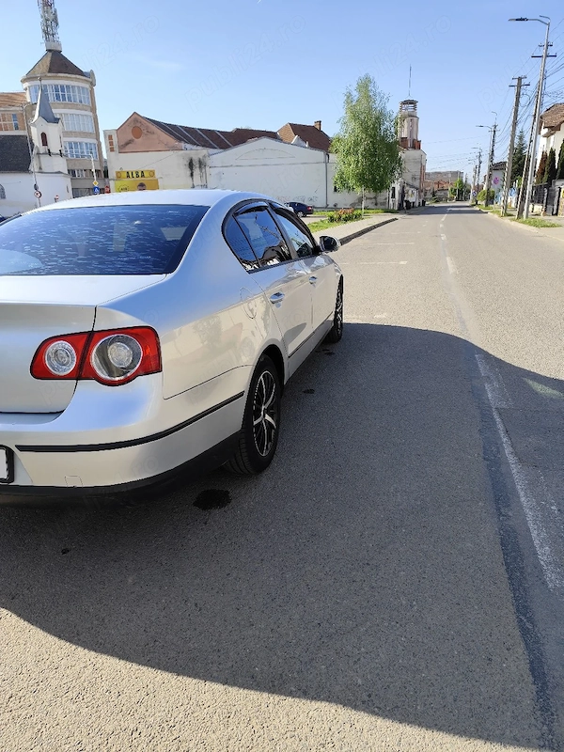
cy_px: 376
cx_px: 282
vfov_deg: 73.9
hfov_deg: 58.9
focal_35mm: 23
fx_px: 500
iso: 50
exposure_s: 1/714
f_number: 1.65
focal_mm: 6.14
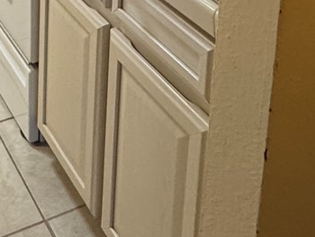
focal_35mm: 64
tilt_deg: -10.9
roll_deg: -0.8
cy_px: -207
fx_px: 583
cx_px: 21
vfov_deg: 17.7
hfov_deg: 28.8
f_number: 2.2
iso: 250
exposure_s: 1/60
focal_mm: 2.22
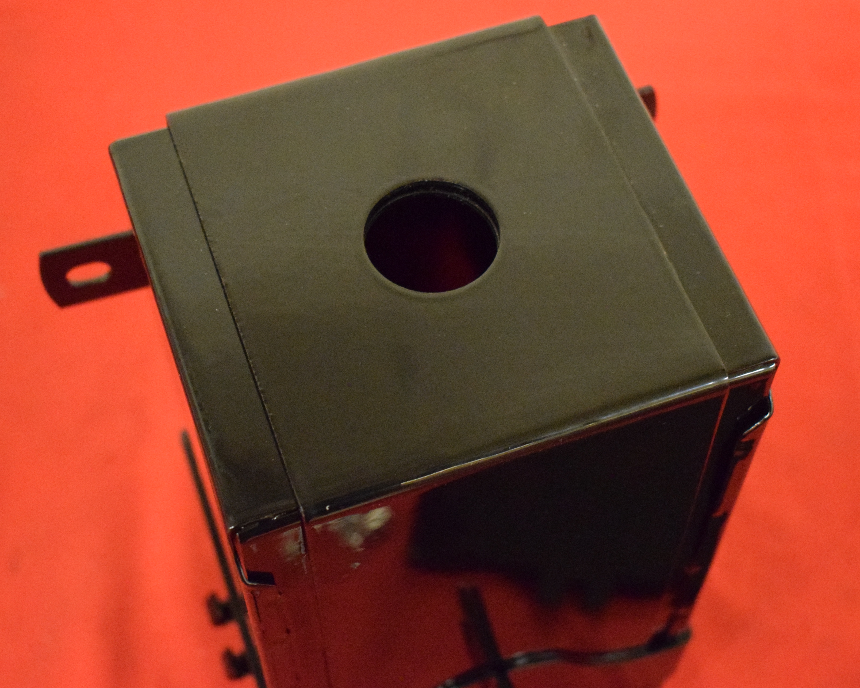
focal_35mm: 63
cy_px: 329
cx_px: 458
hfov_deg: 30.0
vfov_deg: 24.2
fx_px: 1604
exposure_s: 1/60
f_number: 5
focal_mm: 32
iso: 8000
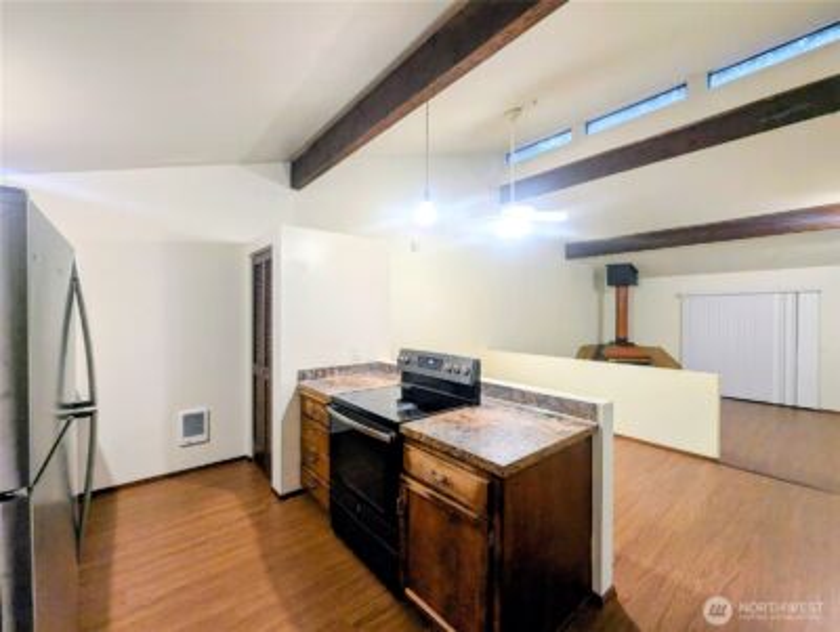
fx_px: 316
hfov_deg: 106.1
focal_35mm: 13
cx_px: 420
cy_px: 316
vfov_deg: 90.0
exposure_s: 1/40
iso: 296
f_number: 2.2
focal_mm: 1.95
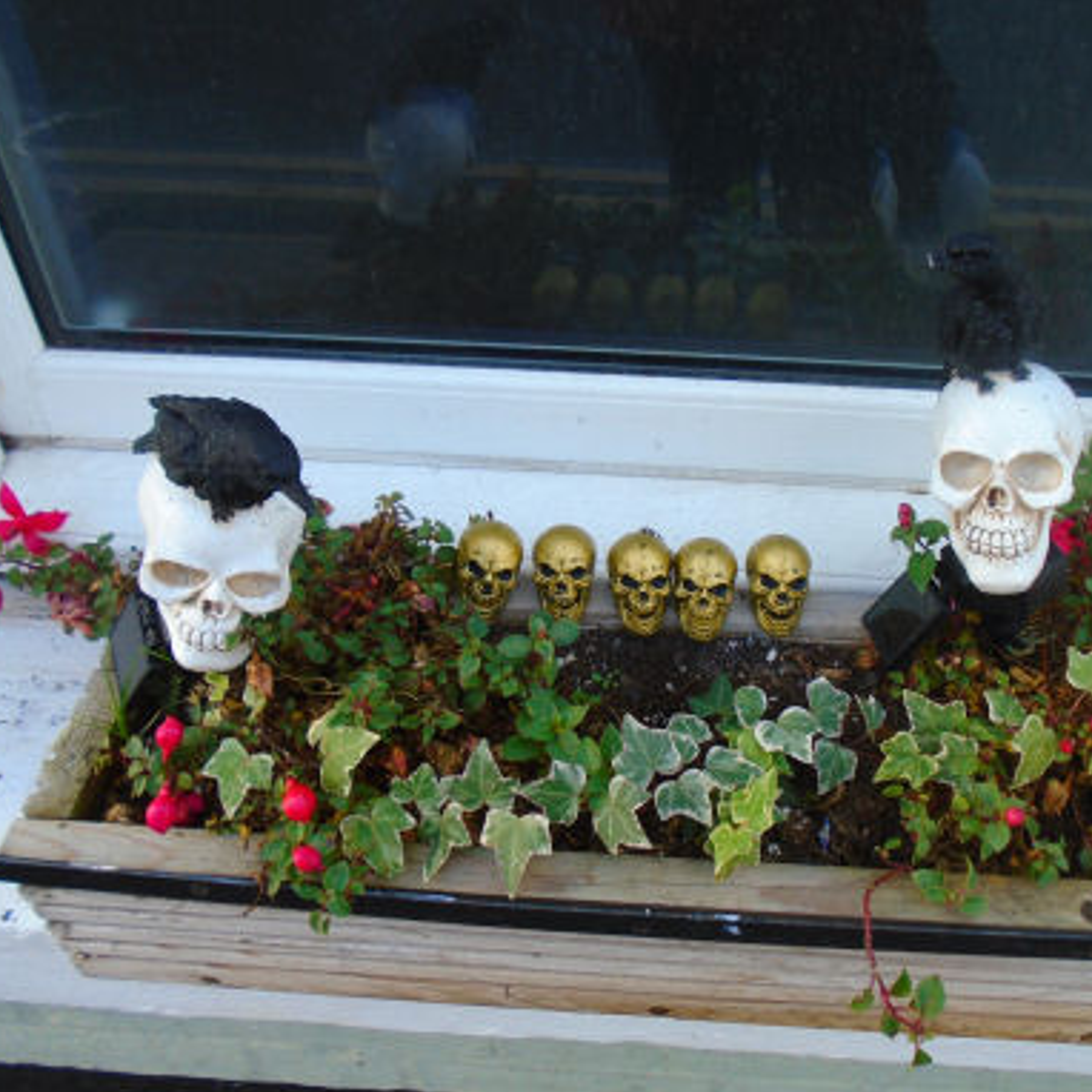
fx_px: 1106
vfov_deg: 52.5
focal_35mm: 31
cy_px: 549
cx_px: 650
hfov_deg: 52.2
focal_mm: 4.6
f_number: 3.2
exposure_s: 1/125
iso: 100
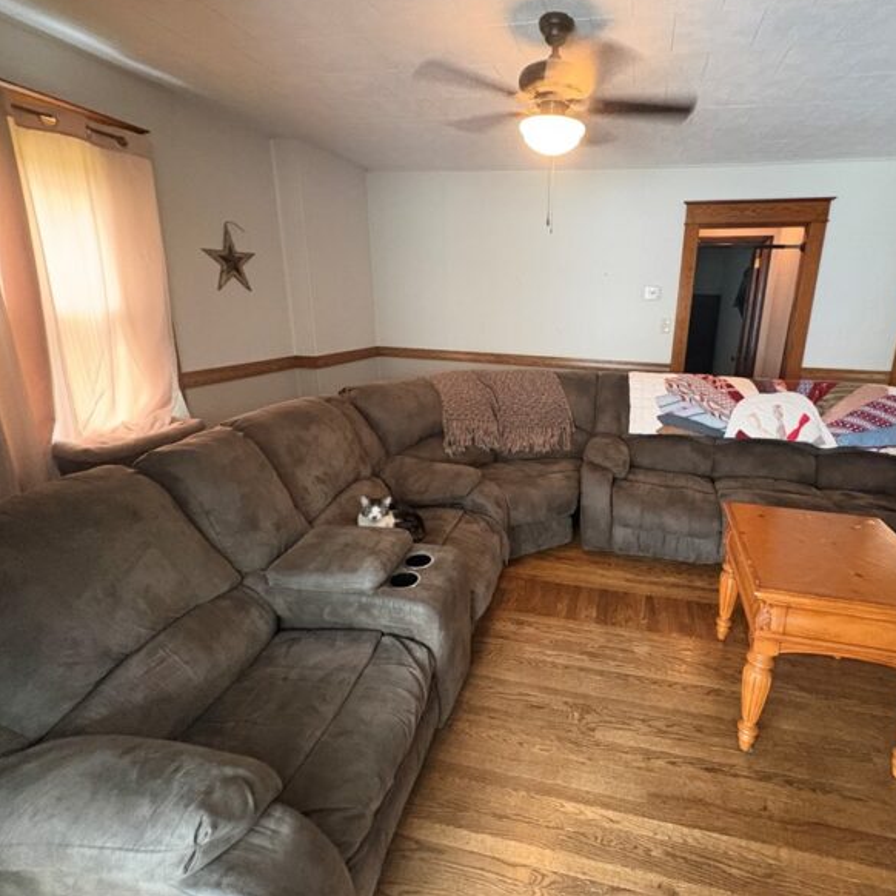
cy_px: 439
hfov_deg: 82.9
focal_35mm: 17
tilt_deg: -12.9
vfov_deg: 84.0
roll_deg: -1.6
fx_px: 498
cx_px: 540
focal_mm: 2.22
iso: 1000
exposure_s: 1/53
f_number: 2.2
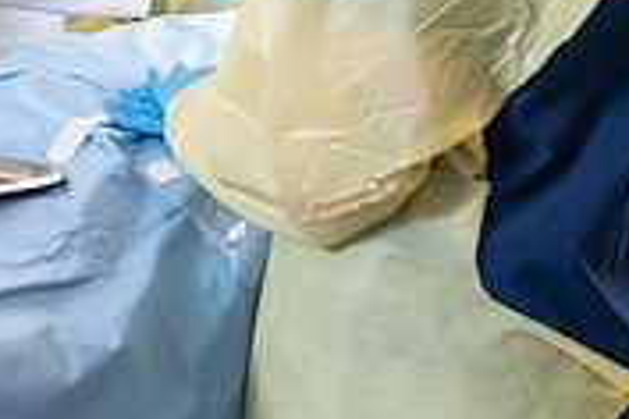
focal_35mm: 92
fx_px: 1607
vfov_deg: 14.4
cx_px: -4
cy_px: -76
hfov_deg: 21.4
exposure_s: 1/200
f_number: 4
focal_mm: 28
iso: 500
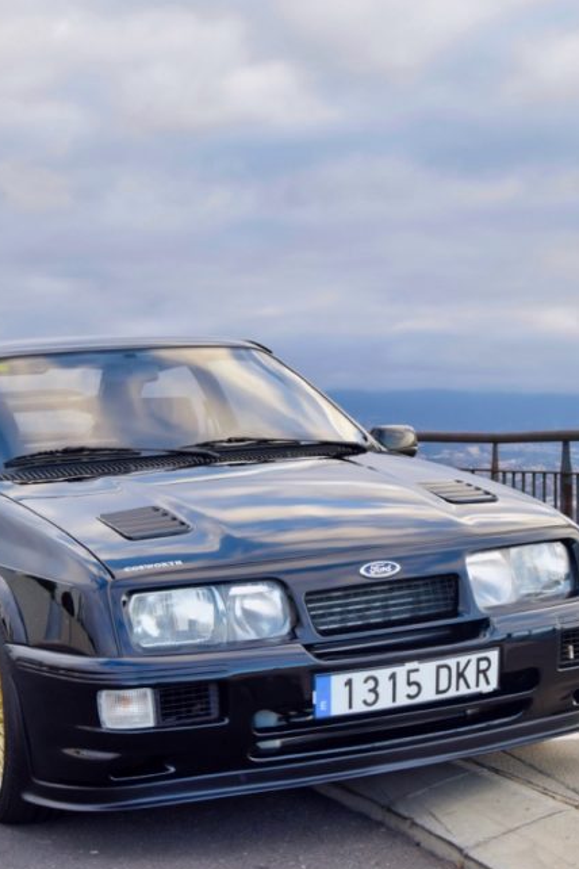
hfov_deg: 20.3
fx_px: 1616
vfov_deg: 30.1
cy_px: 459
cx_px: 262
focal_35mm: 67
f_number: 6.3
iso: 400
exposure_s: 1/160
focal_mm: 28
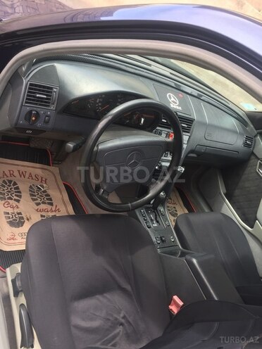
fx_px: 293
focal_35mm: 29
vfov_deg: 61.7
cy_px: 174
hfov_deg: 48.2
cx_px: 131
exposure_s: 1/149
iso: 32
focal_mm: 4.15
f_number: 2.2
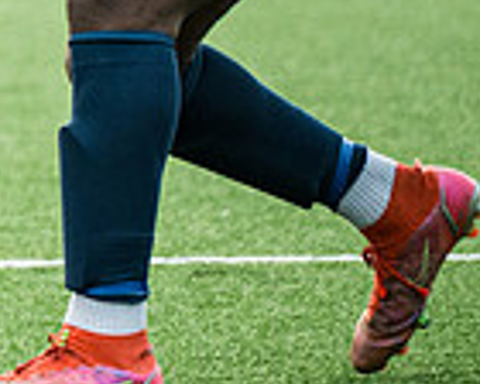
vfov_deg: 1.9
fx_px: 11876
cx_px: -1093
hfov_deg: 2.3
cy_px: -142
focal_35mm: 836
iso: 800
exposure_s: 1/640
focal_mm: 125
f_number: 2.8
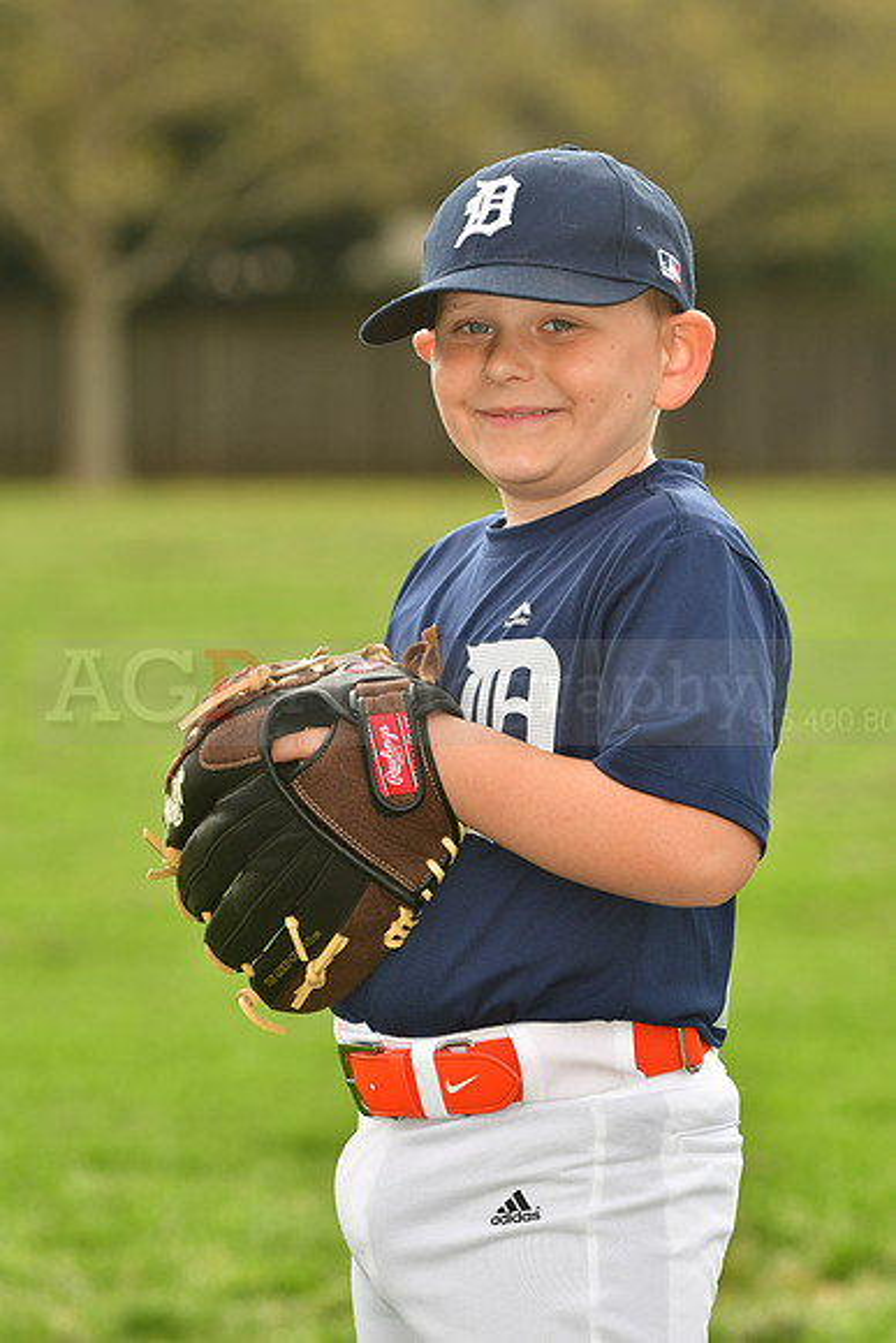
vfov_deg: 8.6
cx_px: 448
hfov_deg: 5.7
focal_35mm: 240
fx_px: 8954
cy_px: 672
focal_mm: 160
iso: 200
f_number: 5
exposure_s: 1/500
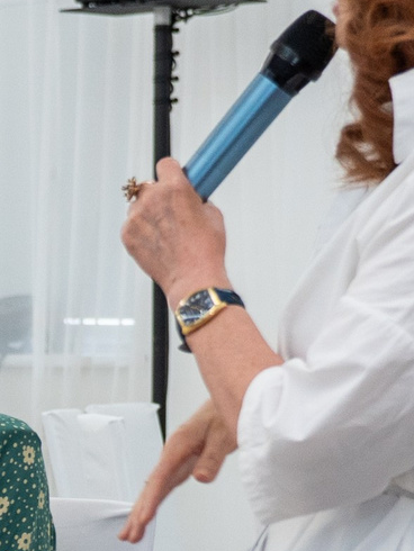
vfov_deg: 9.8
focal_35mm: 201
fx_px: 3202
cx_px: -630
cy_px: 486
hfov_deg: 6.9
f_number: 3.2
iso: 1000
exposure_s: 1/160
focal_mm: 35
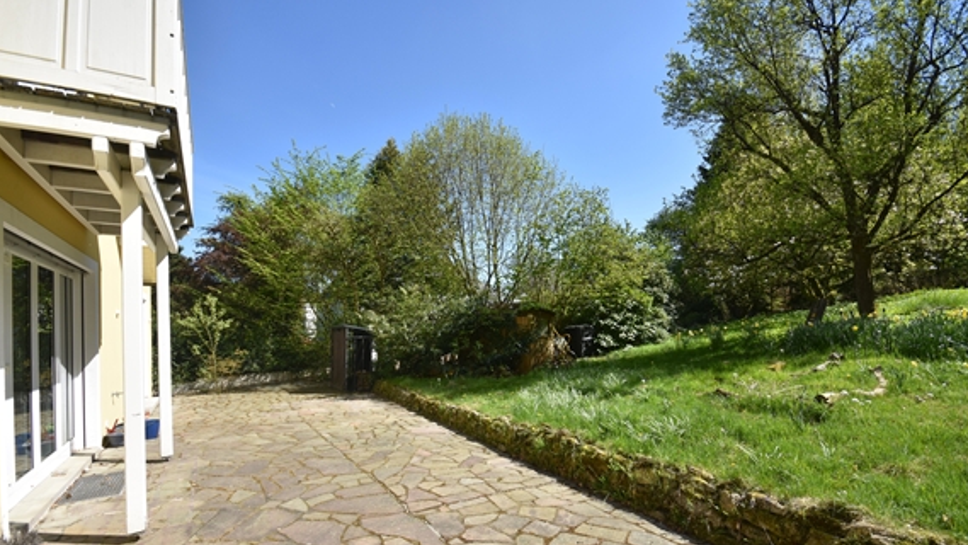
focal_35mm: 16
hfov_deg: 99.4
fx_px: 411
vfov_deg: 66.7
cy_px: 312
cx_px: 487
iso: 280
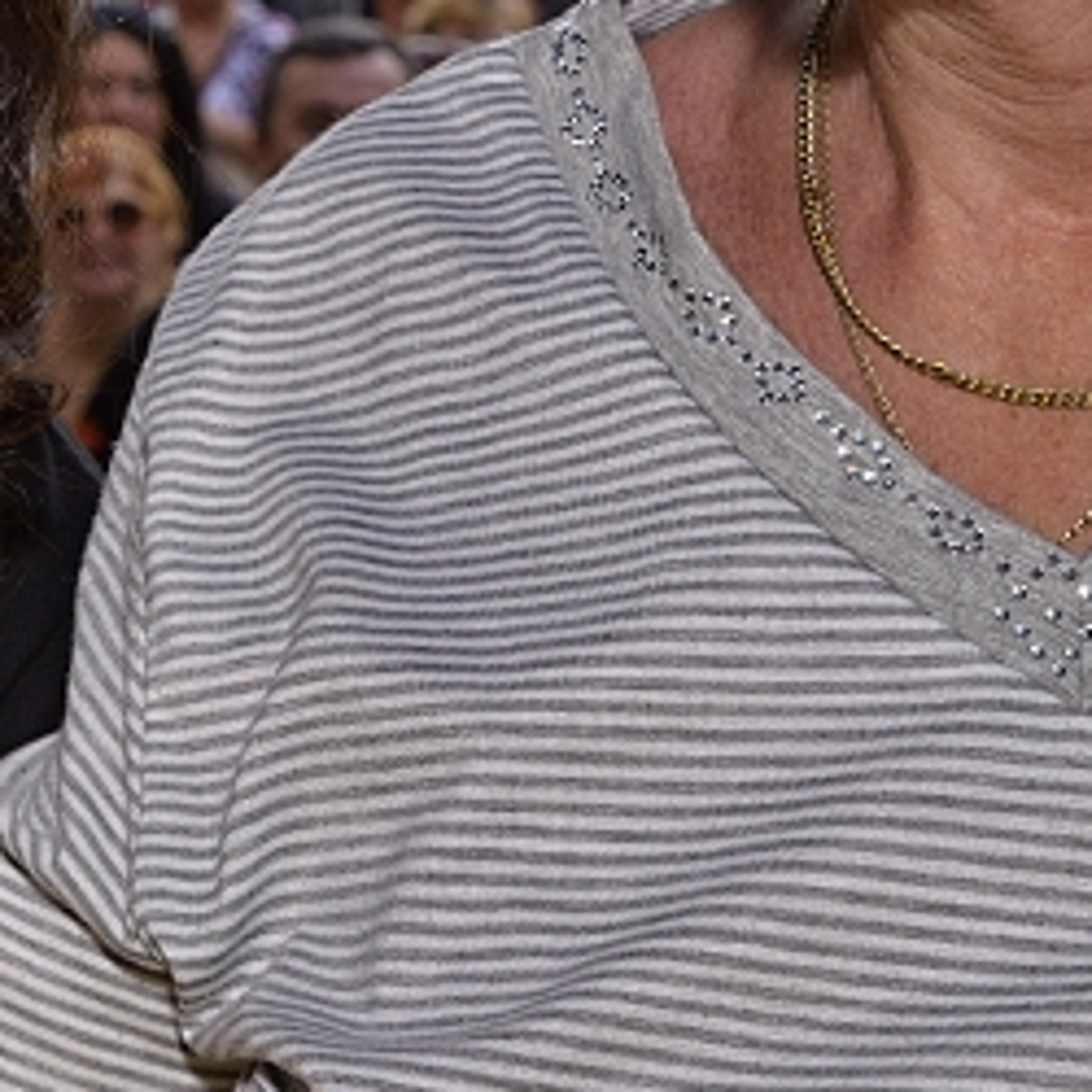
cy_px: 103
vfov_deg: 10.0
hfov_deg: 9.8
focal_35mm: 174
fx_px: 6210
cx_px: -349
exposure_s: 1/160
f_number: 10
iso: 200
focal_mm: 50
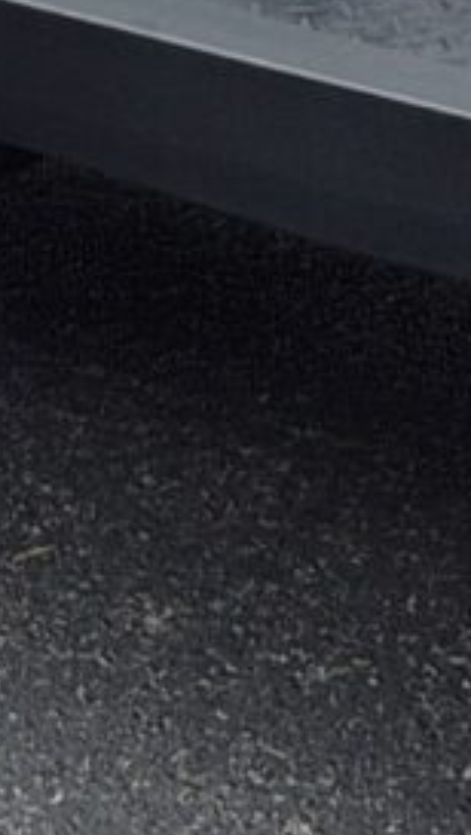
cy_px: -1217
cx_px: 471
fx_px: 5206
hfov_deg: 5.2
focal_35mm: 235
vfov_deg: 8.4
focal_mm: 5.4
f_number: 1.8
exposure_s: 1/992
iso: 25
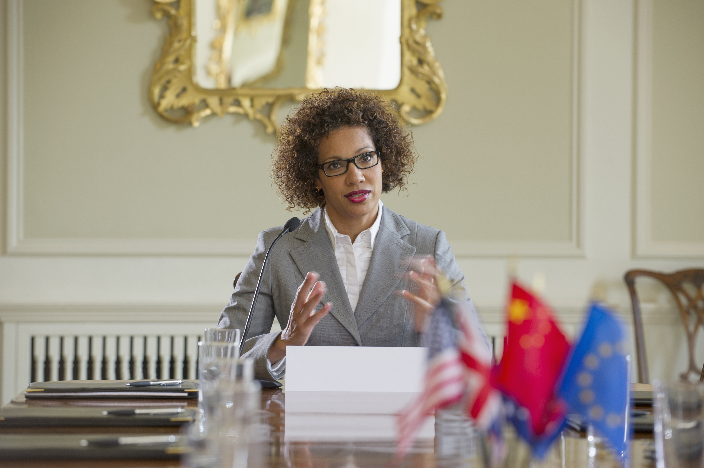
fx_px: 2540
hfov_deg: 15.8
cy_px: 234
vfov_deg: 10.5
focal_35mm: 130
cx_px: 352
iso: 400
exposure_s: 1/25
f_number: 5
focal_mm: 130
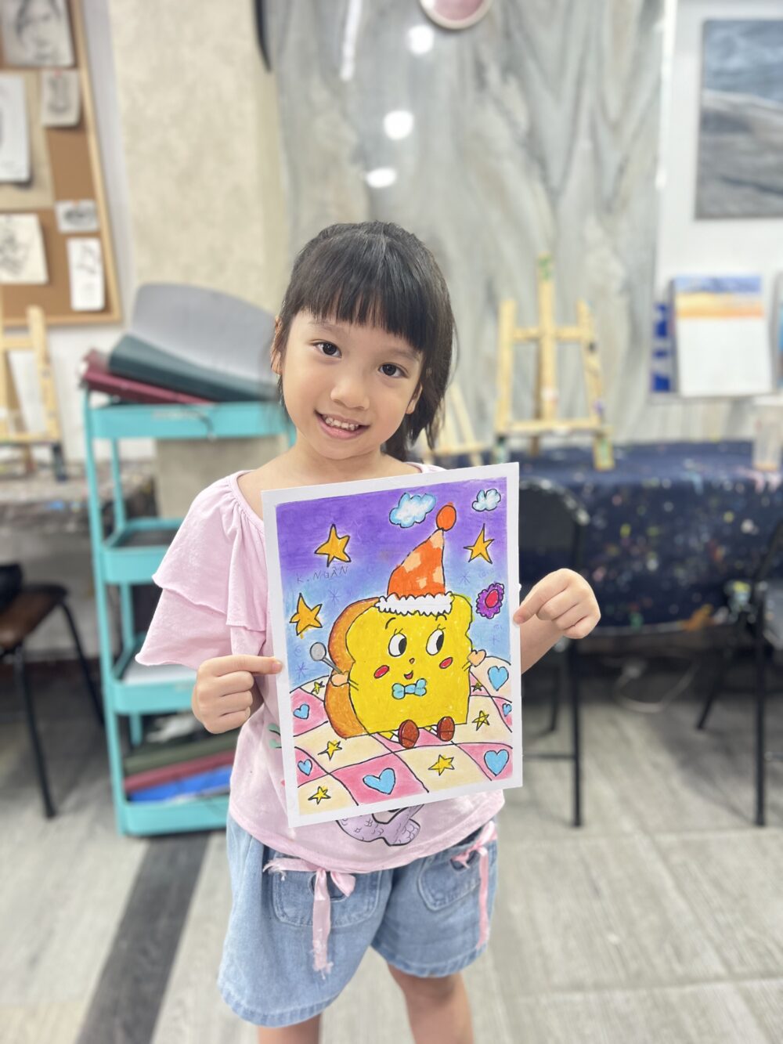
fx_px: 784
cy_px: 522
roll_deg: +0.9
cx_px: 392
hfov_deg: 53.1
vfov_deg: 67.3
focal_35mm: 26
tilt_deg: -14.8
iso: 100
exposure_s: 1/50
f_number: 1.5
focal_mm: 5.7
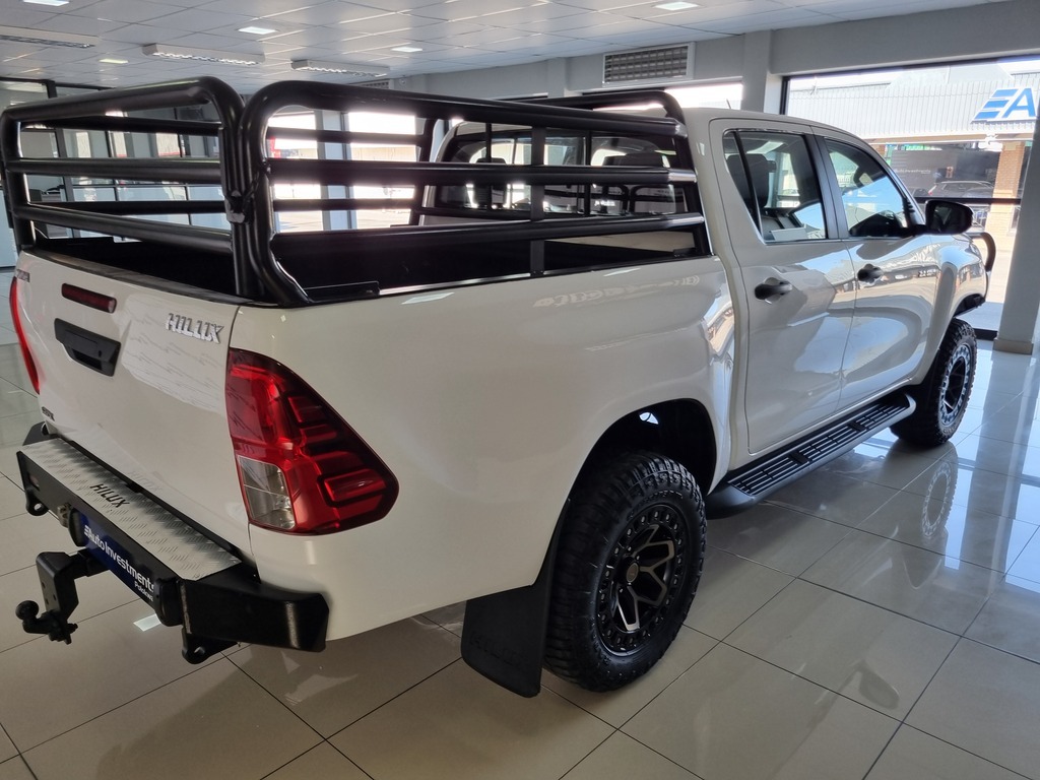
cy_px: 390
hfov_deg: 67.3
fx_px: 781
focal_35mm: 26
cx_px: 520
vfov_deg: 53.1
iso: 50
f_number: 1.8
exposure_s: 1/100
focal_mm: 5.4
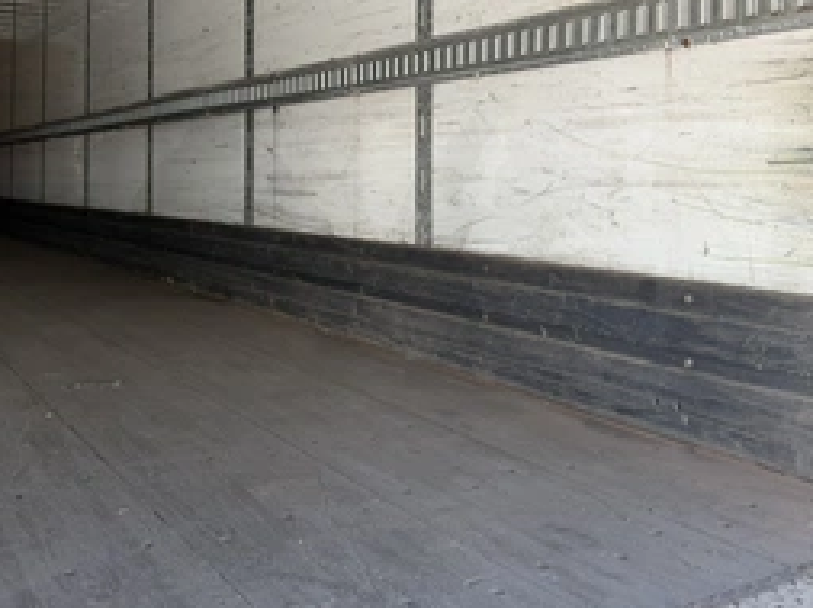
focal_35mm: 38
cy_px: 148
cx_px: 408
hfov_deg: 49.0
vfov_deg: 36.7
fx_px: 891
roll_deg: +0.6
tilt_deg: +6.5
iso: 80
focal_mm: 6.76
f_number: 1.78
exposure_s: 1/121
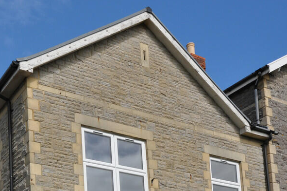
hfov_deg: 37.4
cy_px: 128
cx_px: 76
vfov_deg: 25.8
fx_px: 414
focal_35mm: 52
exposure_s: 1/400
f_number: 10
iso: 200
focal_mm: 20
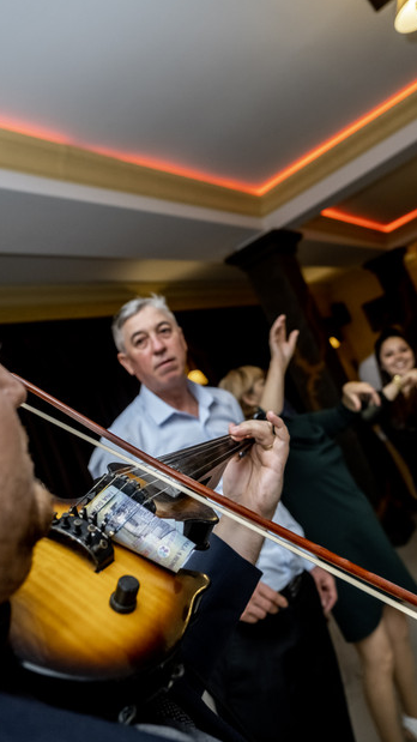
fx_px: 511
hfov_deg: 44.4
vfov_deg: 71.9
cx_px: 201
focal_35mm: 26
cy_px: 368
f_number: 2.8
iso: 1600
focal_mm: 16
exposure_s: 1/125
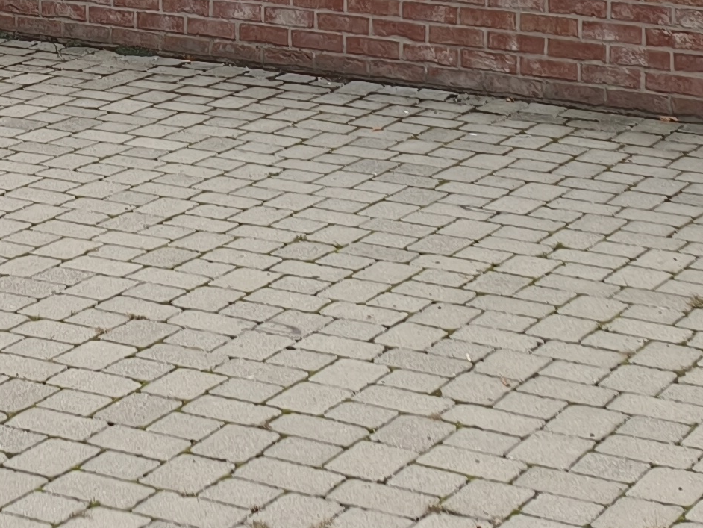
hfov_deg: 17.0
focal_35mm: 113
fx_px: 2295
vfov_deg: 12.0
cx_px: -7
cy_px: -435
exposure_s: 1/1059
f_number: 1.5
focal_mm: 4.95
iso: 80
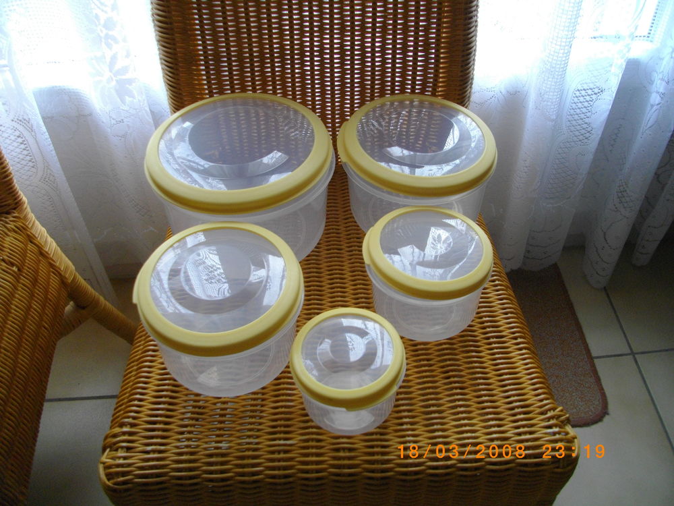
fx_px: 623
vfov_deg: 44.2
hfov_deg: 56.8
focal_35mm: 32
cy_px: 253
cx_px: 337
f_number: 2.9
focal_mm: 5.7
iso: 200
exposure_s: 1/100
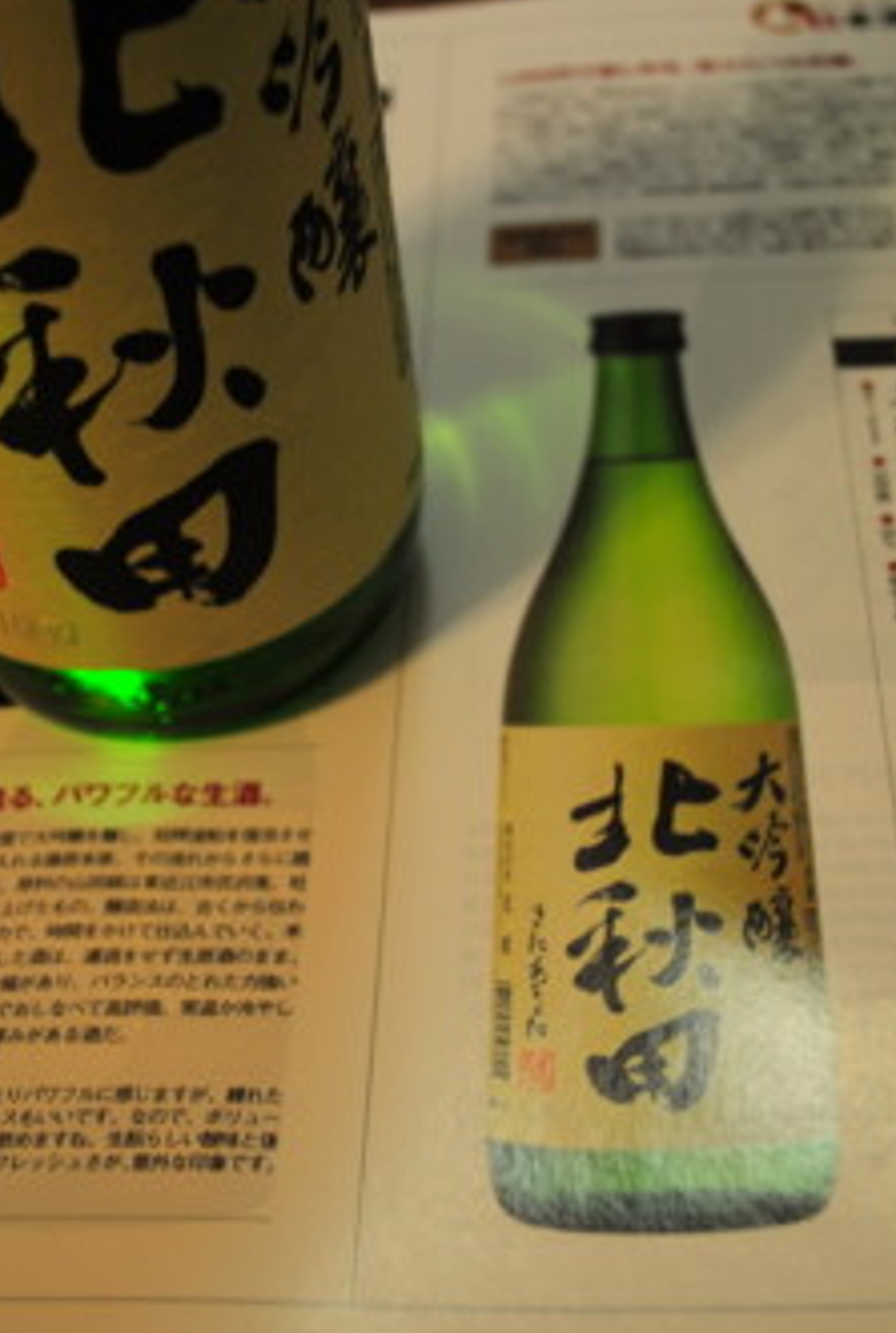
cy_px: 554
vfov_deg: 34.9
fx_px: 2117
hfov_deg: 23.9
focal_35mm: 57
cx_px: 402
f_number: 4.5
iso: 220
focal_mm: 28
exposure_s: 1/8
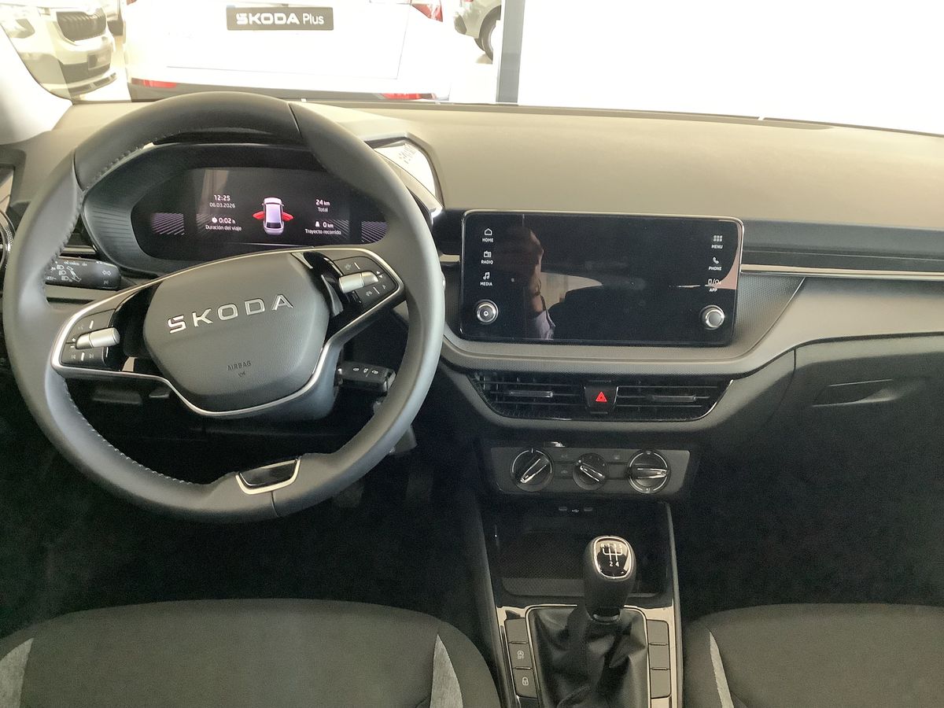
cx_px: 472
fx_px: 845
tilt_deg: -24.1
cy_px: 354
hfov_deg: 58.4
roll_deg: -3.2
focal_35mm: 31
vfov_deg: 45.4
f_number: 2.4
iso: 640
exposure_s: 1/20
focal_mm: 3.3
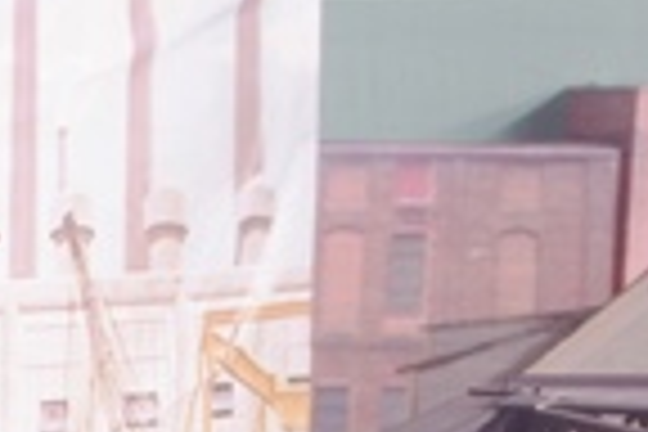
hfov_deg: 6.2
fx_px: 5706
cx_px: -860
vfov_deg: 4.2
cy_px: 1112
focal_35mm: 317
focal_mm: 37.5
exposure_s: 30
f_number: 32
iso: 200
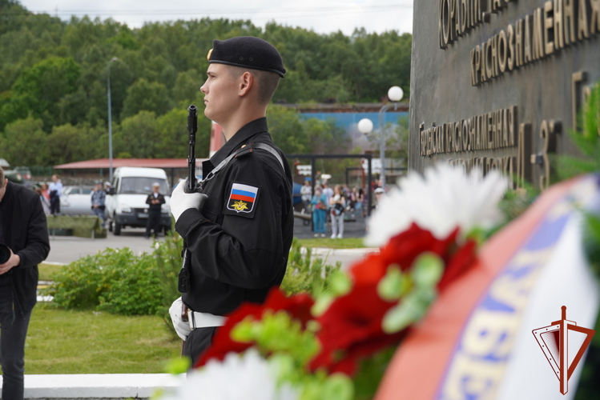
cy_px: 200
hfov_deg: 26.5
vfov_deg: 17.8
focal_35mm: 76
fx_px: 1275
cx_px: 300
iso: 100
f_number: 5
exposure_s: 1/250
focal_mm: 51
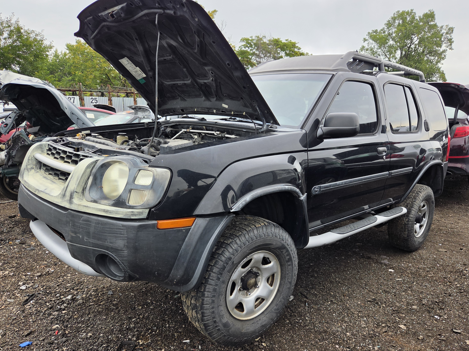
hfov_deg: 69.3
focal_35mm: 25
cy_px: 191
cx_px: 248
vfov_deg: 54.8
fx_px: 339
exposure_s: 1/1105
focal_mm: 5.4
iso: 80
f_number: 1.8
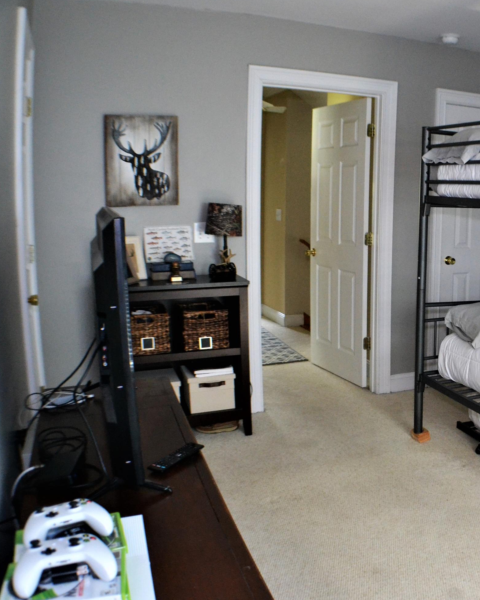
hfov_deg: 32.7
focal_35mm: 43
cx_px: 455
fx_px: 764
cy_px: 297
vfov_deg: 42.9
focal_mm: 20
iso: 2000
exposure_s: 1/60
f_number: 3.8
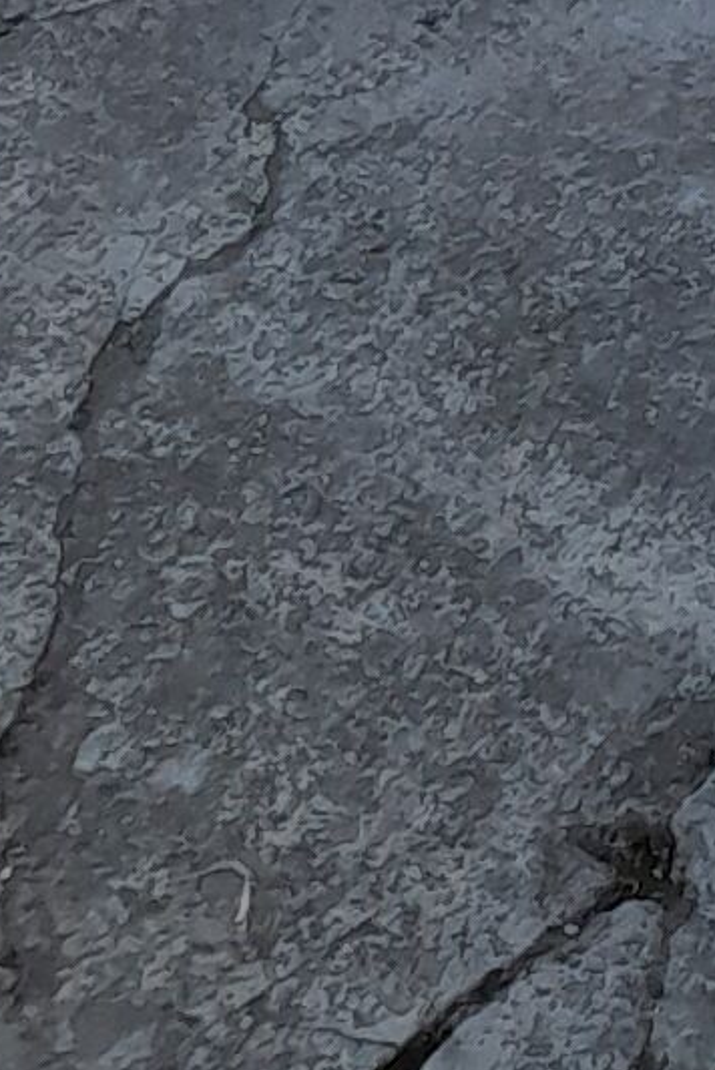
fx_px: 5801
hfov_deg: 6.0
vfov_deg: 8.8
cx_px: 2822
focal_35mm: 195
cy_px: -2094
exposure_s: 1/100
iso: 20
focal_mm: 4.6
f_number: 2
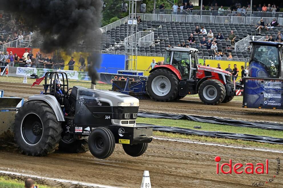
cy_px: 94
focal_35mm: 130
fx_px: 1021
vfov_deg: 10.5
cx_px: 142
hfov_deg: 15.8
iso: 320
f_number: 4.8
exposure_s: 1/400
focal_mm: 130
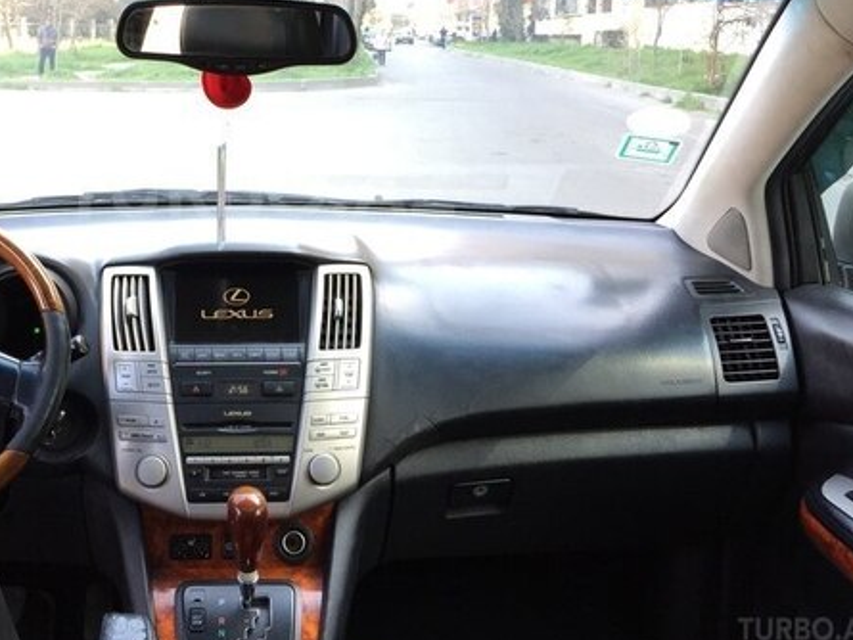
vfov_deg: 33.2
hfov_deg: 43.0
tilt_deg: -10.6
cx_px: 259
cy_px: 189
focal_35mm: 43
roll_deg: -1.1
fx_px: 1060
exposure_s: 1/100
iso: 50
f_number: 2.2
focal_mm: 4.15
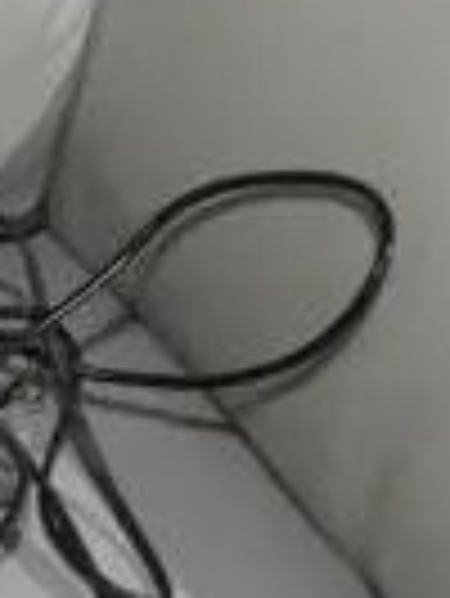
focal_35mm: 216
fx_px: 3738
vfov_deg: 9.1
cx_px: -608
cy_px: 9
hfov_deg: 6.6
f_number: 3.5
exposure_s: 1/60
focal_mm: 14
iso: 200
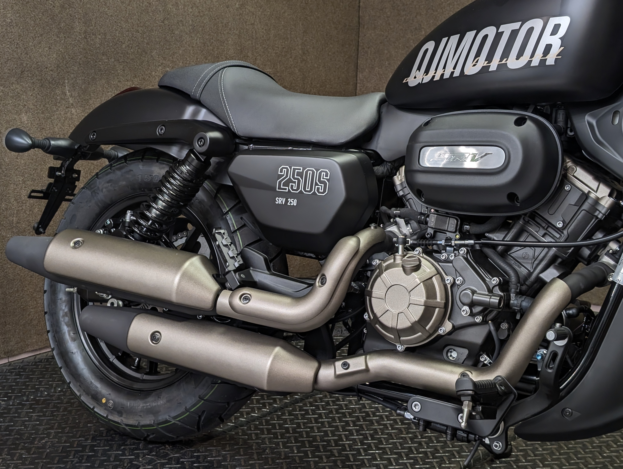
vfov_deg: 29.7
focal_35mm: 49
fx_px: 883
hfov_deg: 38.9
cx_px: 312
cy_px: 234
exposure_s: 1/50
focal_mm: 6.9
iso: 122
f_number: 1.68
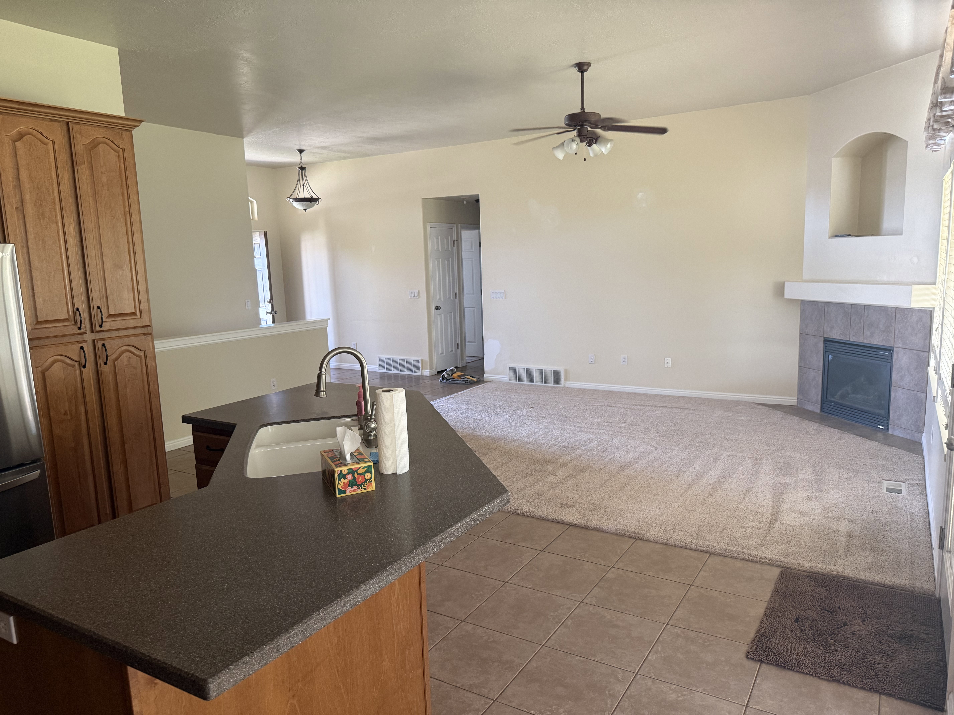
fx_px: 661
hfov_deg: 71.6
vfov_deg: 56.8
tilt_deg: -8.4
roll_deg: +1.5
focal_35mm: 24
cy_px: 358
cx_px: 477
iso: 250
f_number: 1.78
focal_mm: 6.76
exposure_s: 1/60
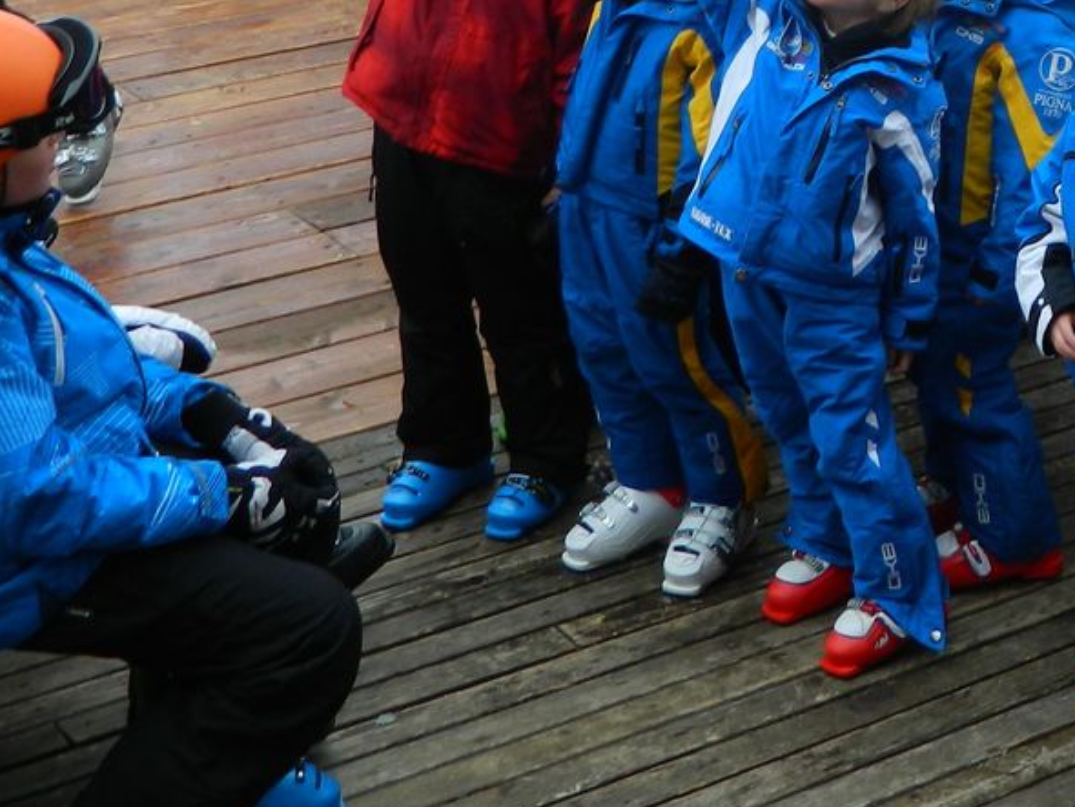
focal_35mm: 84
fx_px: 2610
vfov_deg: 16.8
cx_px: 955
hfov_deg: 22.7
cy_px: -160
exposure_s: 1/640
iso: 80
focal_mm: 5.6
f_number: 3.2
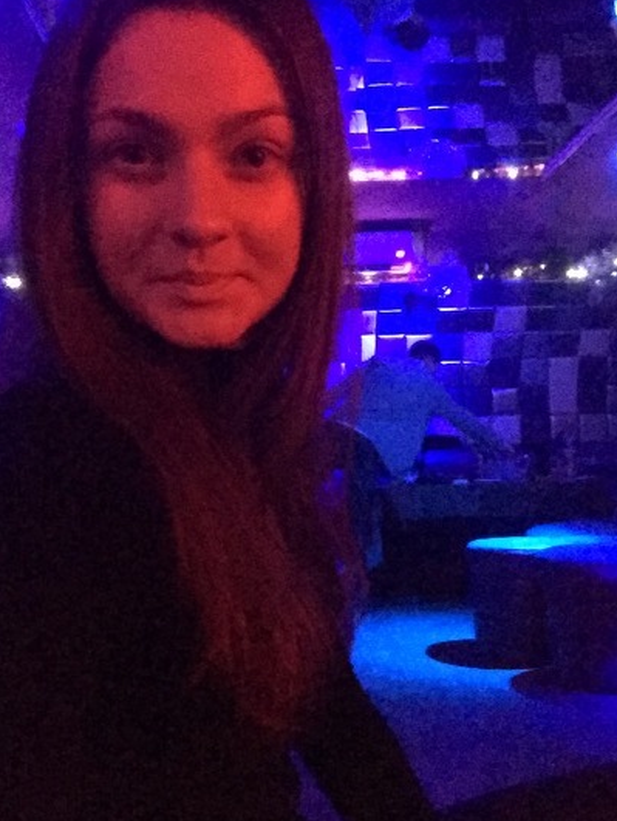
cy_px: 397
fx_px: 831
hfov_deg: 40.7
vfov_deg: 52.6
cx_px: 271
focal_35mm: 35
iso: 2000
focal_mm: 2.65
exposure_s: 1/17
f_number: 2.2
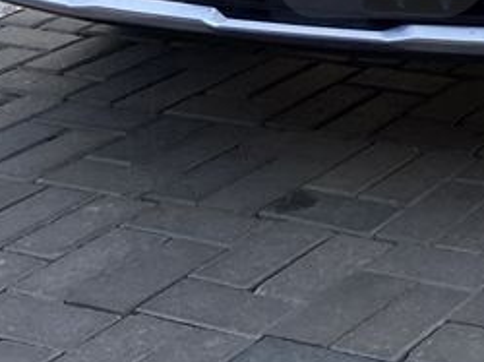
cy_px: -192
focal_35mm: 125
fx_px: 1746
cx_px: 869
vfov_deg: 11.3
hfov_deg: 14.0
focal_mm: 4.25
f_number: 1.8
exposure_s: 1/120
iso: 50
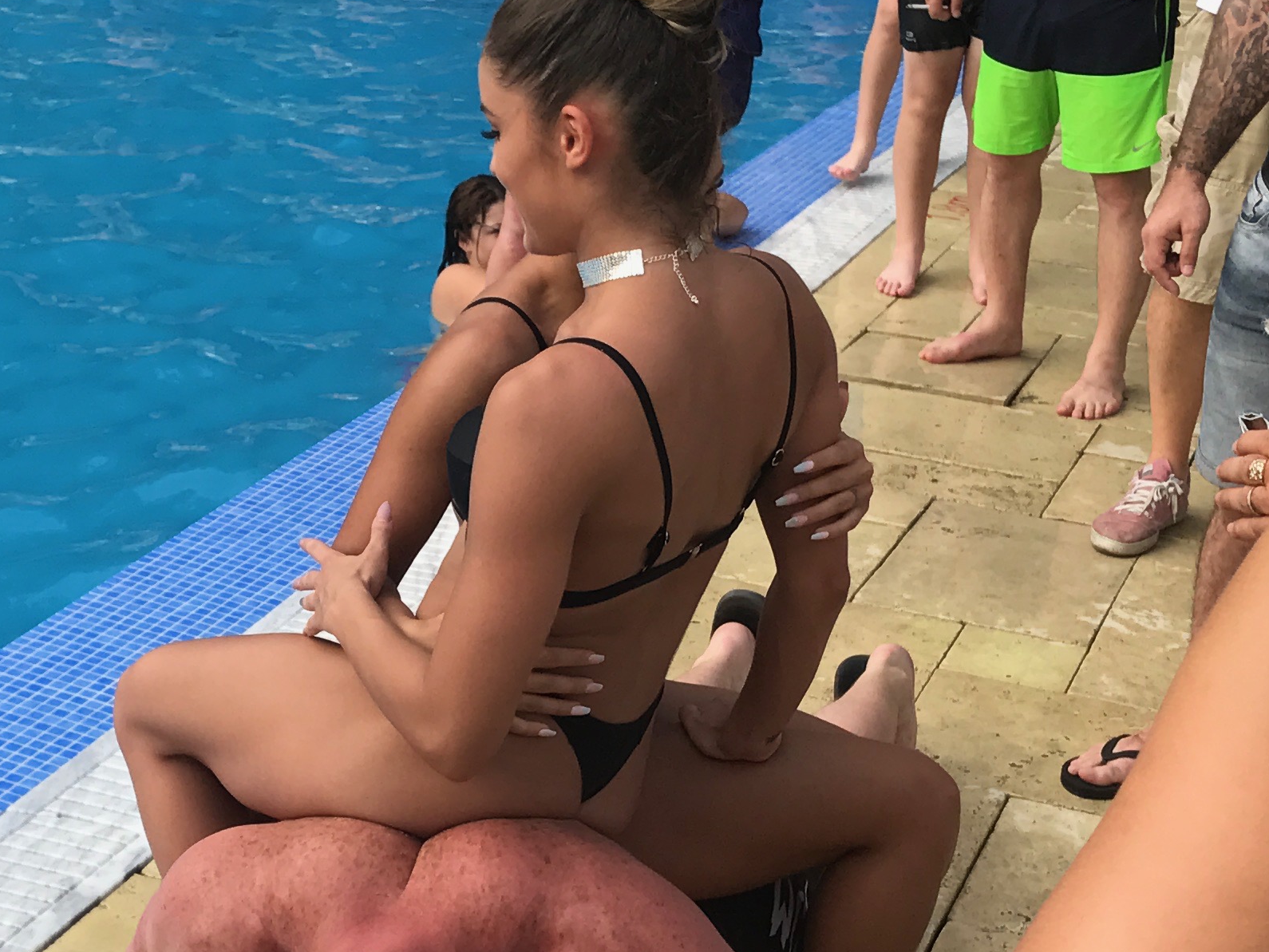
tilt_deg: -21.2
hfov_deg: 27.3
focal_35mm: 71
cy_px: 558
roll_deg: -2.5
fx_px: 2603
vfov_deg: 20.7
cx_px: 455
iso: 20
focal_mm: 3.99
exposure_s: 1/689
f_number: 1.8
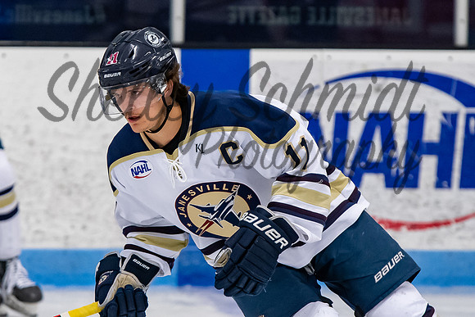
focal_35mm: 489
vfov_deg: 2.8
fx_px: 6455
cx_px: 190
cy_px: 144
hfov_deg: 4.2
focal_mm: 200
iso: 2000
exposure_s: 1/800
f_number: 3.5
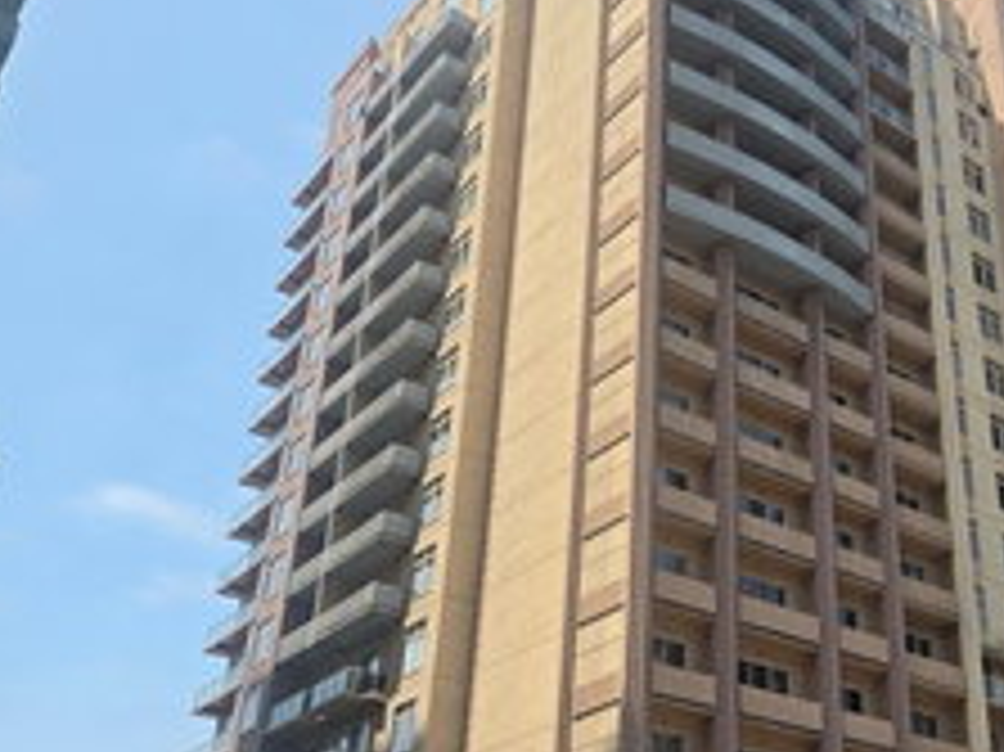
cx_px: 732
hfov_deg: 41.9
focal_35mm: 44
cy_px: 432
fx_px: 1275
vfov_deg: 32.8
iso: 25
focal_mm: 5.4
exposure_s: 1/1936
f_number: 1.8
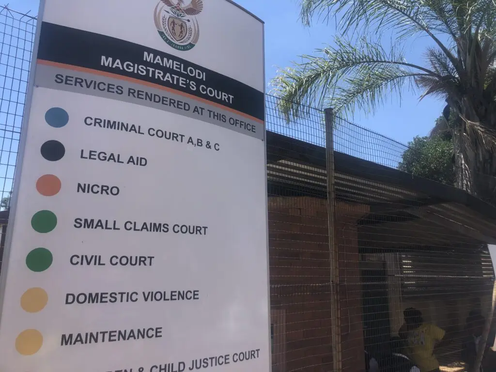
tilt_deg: +11.4
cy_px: 186
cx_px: 248
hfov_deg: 63.4
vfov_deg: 49.7
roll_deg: +0.7
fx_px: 401
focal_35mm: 28
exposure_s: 1/1200
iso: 20
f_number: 1.8
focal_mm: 3.99
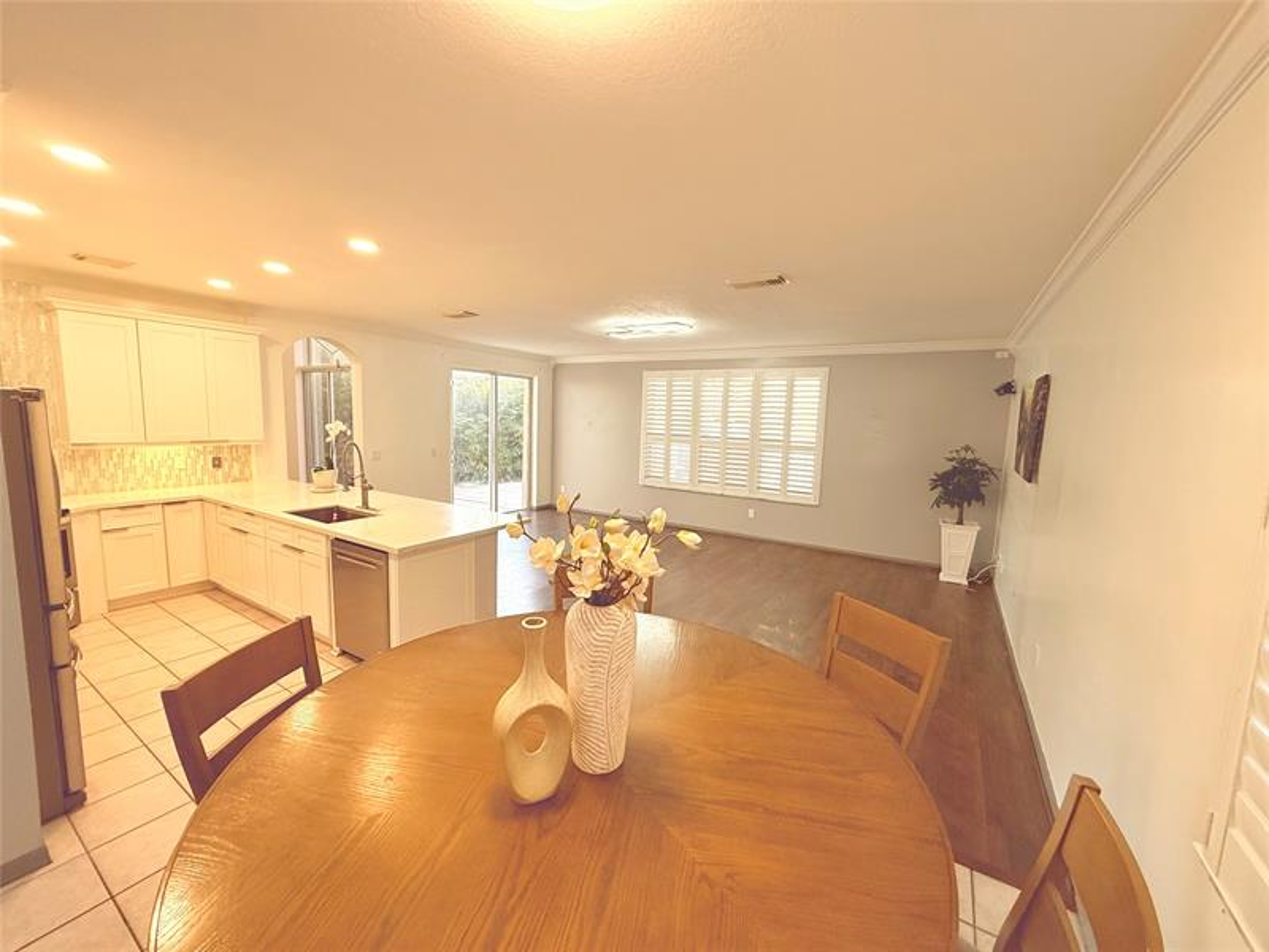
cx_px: 634
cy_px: 476
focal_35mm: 14
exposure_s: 1/120
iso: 200
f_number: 2.2
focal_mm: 2.22
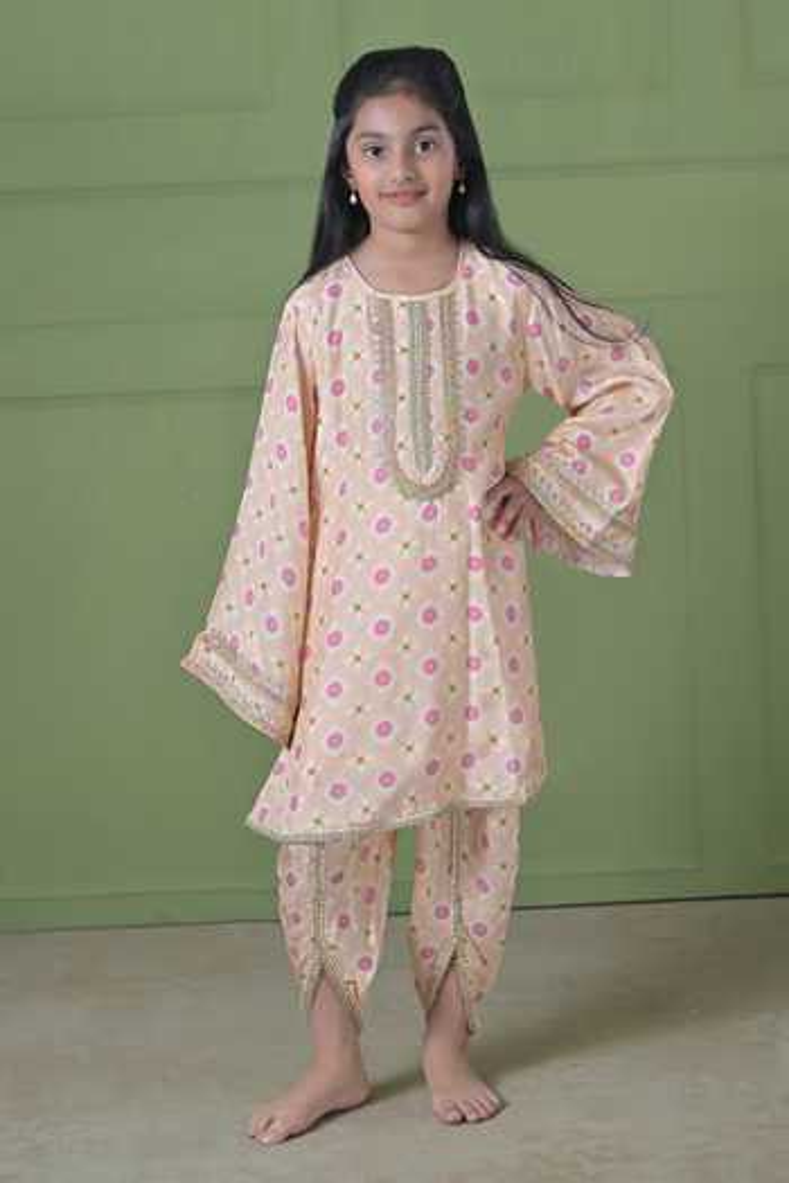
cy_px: 592
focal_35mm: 68
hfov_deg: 20.0
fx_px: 2235
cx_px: 394
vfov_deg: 29.7
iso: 640
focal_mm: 68
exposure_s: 1/160
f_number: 4
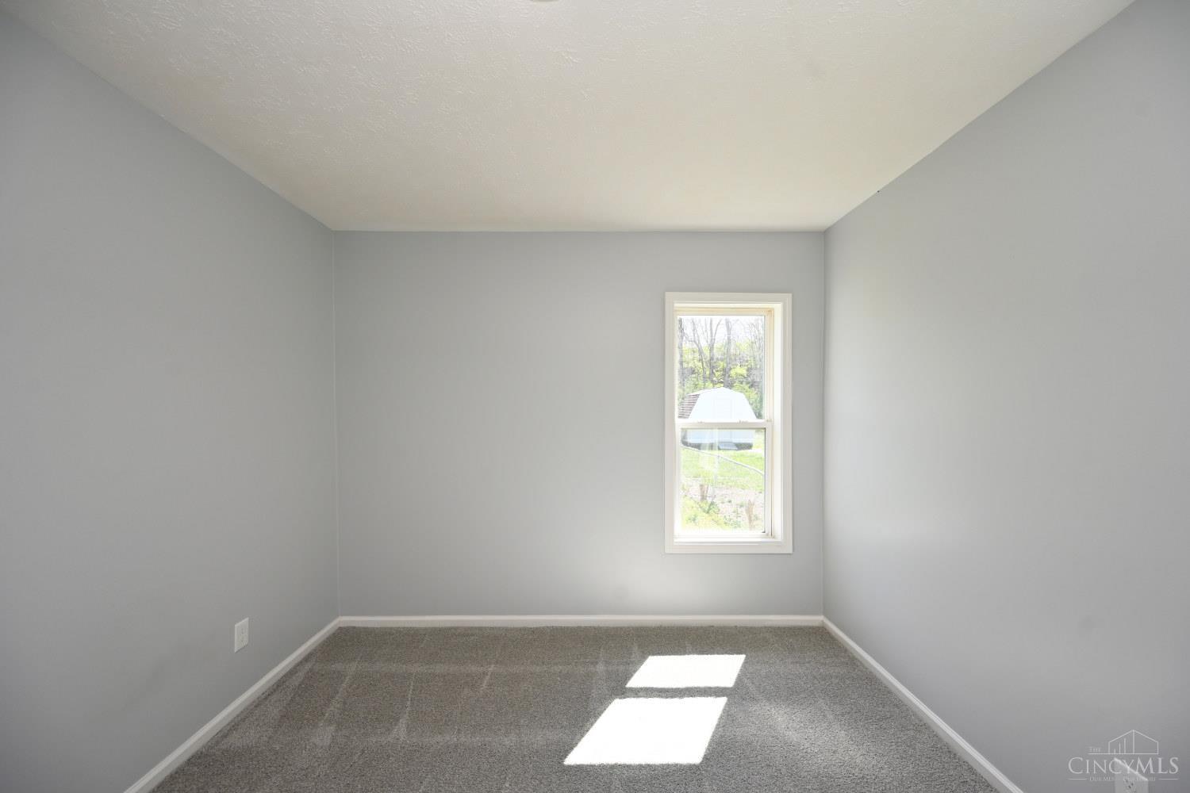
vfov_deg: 81.2
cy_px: 396
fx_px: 463
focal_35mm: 14
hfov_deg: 104.3
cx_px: 595
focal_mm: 14
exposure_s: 1/125
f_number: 5.6
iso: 200
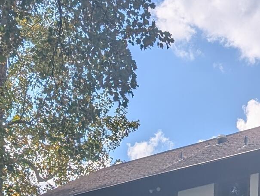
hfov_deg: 16.5
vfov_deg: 11.4
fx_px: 895
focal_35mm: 119
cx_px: 156
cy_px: 374
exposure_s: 1/1052
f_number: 1.68
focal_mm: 6.9
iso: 18
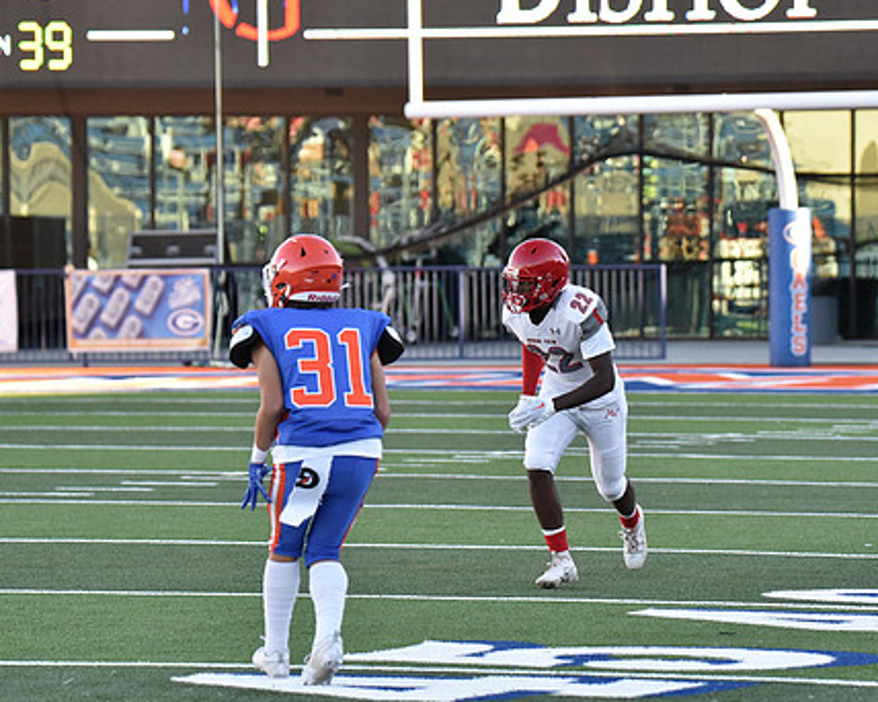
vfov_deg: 5.5
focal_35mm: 280
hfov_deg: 6.9
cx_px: 570
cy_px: 323
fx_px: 7273
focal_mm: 220
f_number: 5.6
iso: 2800
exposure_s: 1/1250
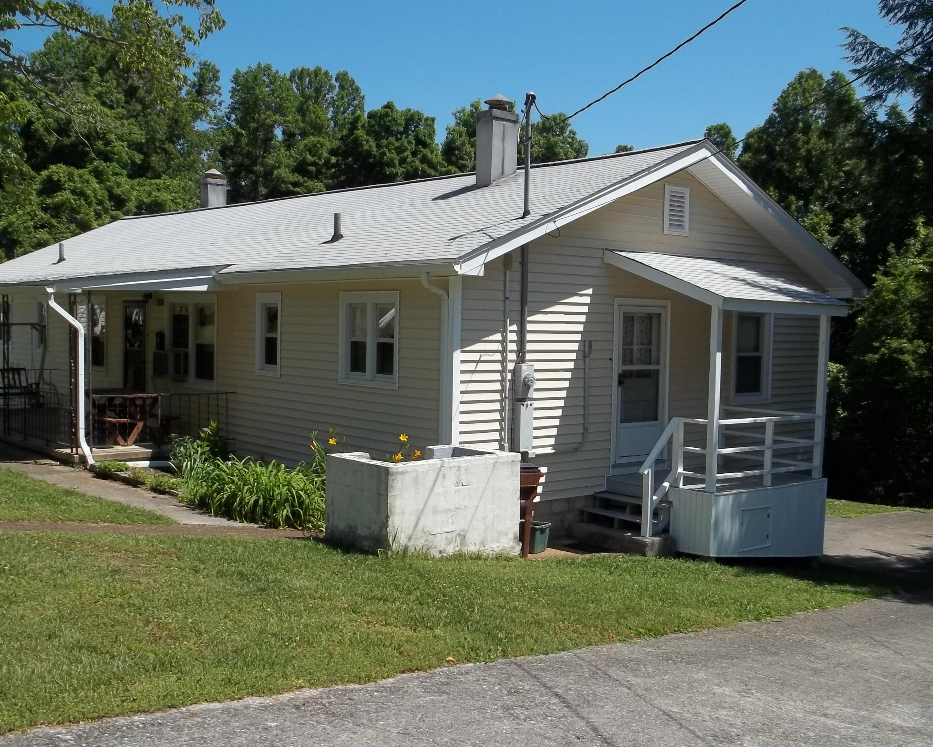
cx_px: 471
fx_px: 1077
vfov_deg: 38.2
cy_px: 389
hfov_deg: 46.8
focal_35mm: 39
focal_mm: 5.9
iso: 64
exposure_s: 1/200
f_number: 8
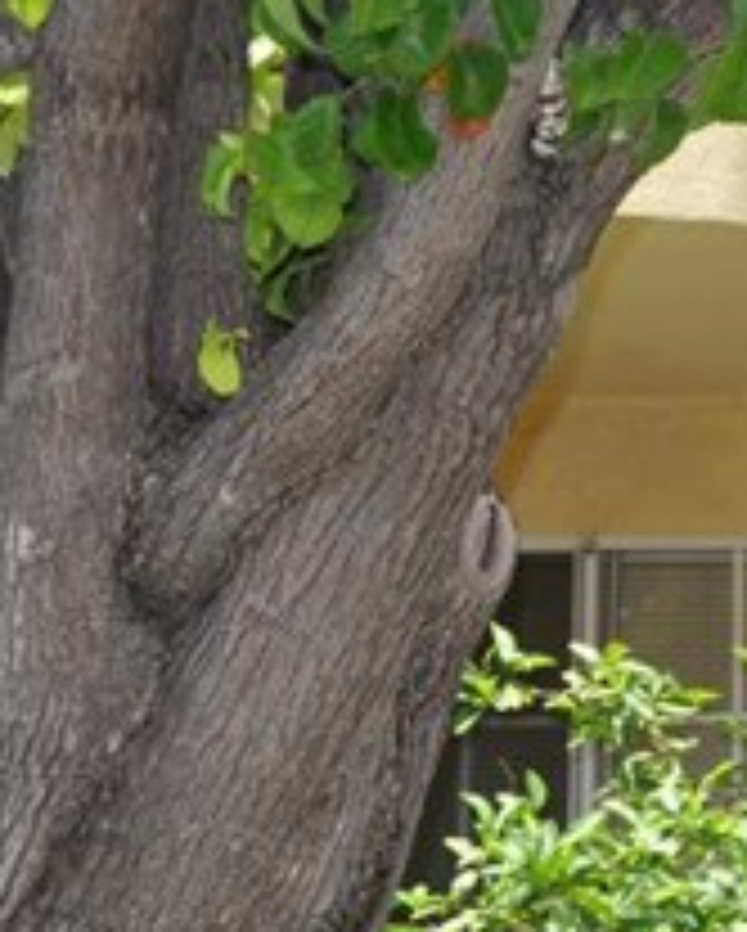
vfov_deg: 12.4
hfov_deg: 9.3
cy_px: -27
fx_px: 4222
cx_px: 1642
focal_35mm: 153
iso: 200
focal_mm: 22
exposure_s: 1/200
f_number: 9
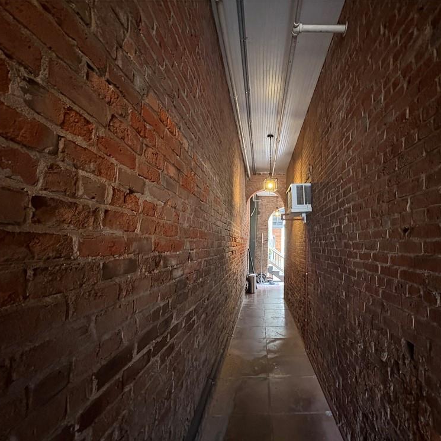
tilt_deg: +5.4
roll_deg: +0.7
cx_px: 266
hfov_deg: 82.9
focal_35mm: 17
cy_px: 226
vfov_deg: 84.0
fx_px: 245
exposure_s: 1/40
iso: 640
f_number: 2.2
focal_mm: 2.22
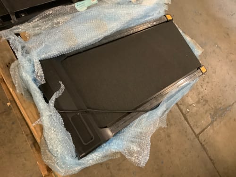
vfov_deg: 45.4
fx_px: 211
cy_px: 88
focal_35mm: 31
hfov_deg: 58.4
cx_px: 118
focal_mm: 3.3
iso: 500
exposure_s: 1/25
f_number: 2.4
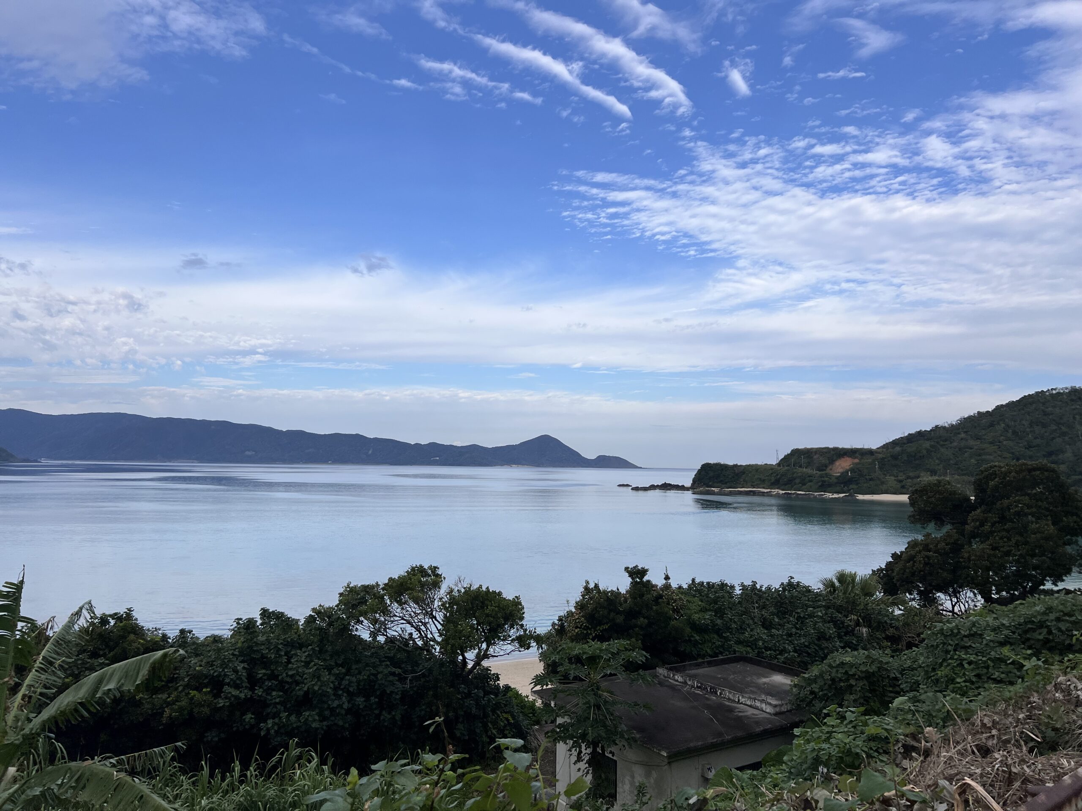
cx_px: 541
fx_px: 813
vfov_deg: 53.1
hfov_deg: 67.3
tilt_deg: +0.4
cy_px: 406
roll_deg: +1.1
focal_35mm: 26
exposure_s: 1/3831
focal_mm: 5.7
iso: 50
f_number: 1.5
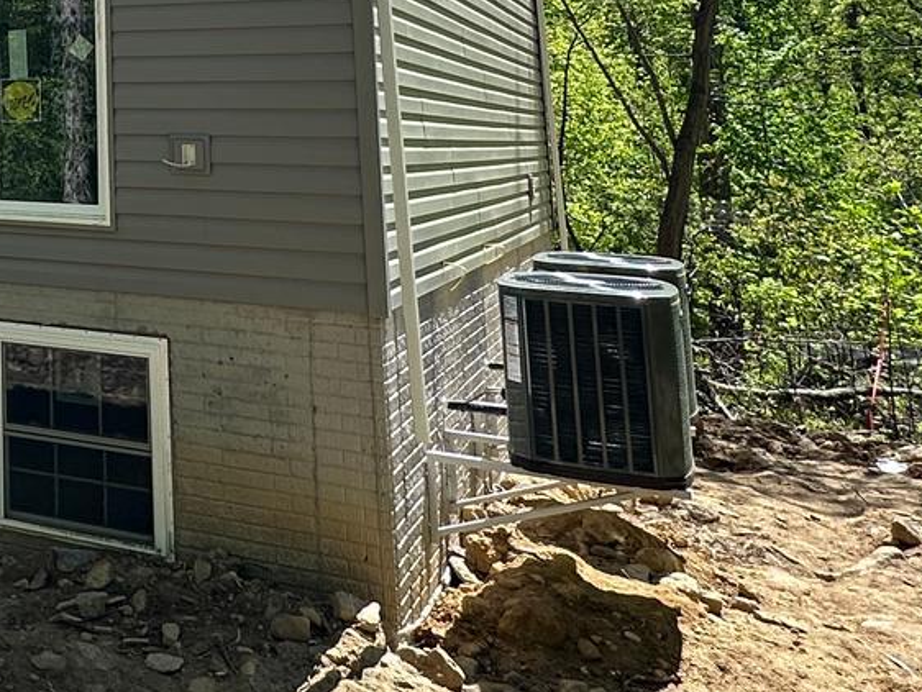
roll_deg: -0.7
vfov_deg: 25.9
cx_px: -210
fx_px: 1359
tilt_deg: +10.3
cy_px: -115
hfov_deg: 31.0
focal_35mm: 51
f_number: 2.2
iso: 40
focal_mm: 2.22
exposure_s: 1/487
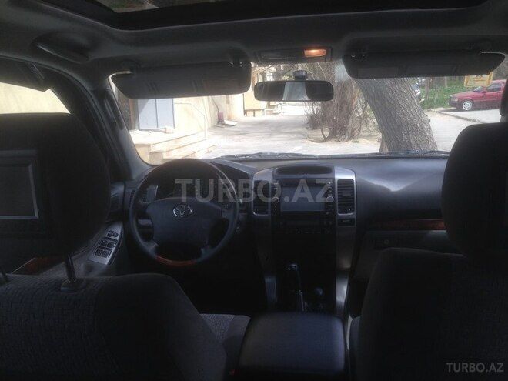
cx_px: 254
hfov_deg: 55.4
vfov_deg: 42.9
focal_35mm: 33
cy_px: 190
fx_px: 484
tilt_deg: -14.0
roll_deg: +0.8
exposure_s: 1/186
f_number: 2.4
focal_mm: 4.12
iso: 50
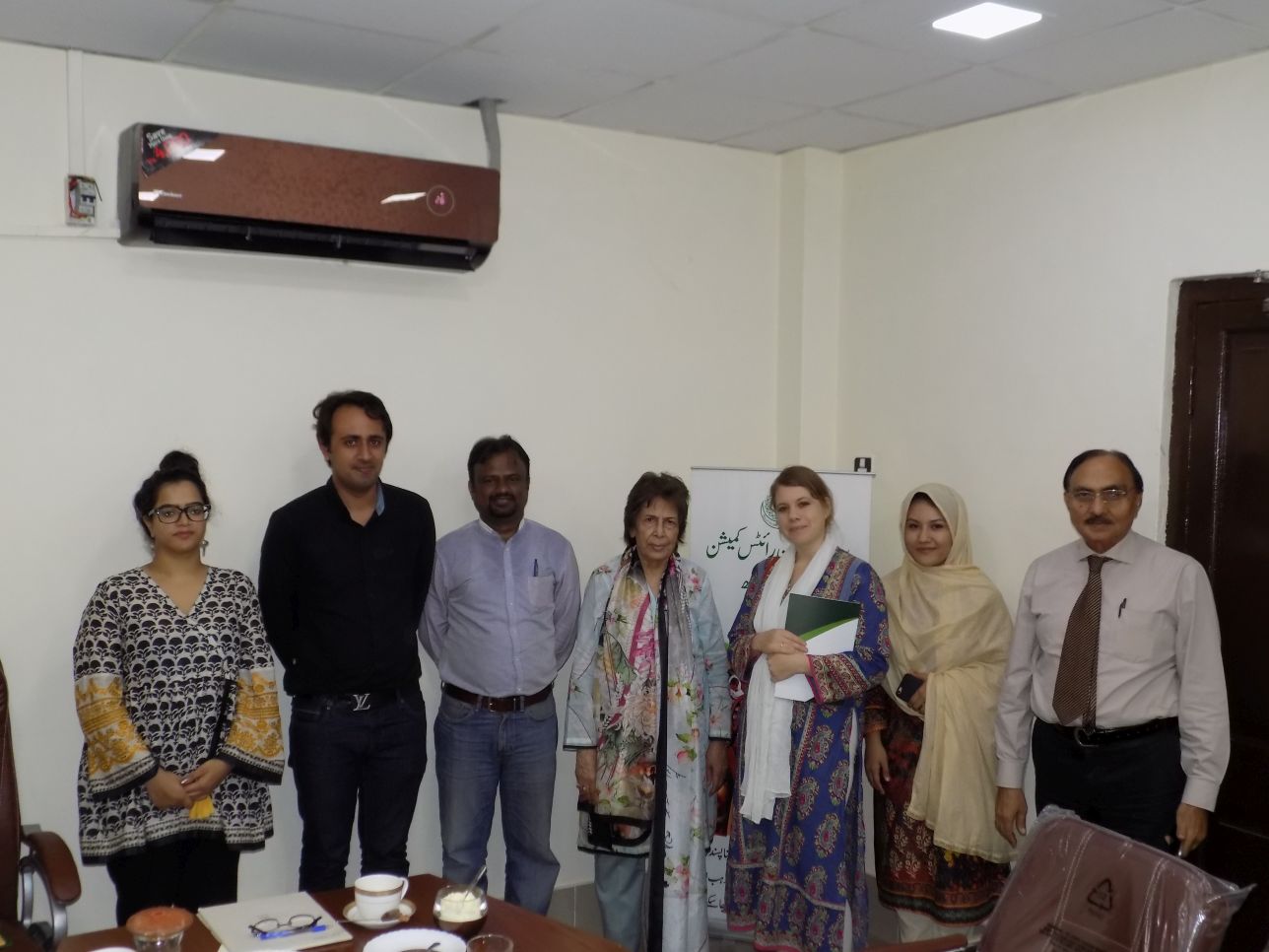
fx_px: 1246
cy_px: 476
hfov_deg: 54.0
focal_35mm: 34
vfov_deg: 41.8
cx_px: 634
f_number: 3.4
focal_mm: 6.1
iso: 200
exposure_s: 1/30
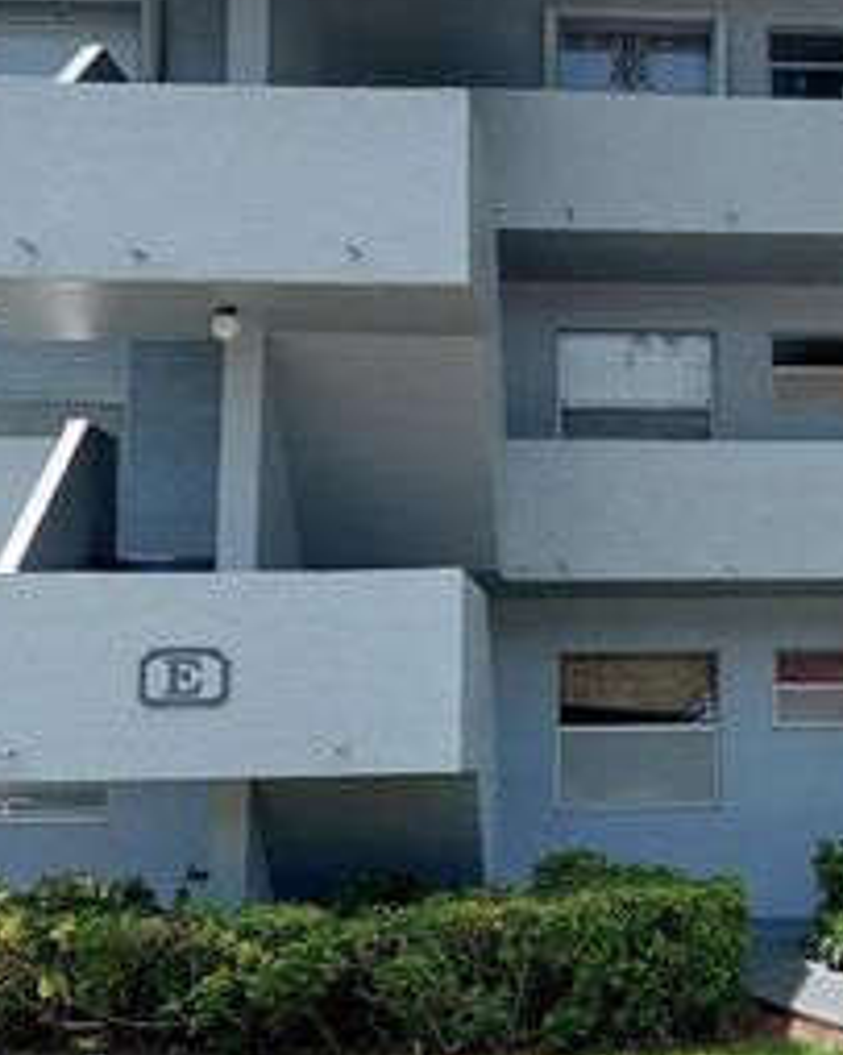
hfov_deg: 23.0
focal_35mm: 64
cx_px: 814
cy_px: 488
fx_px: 1997
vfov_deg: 29.6
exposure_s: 1/1418
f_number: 1.8
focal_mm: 4.69
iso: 50
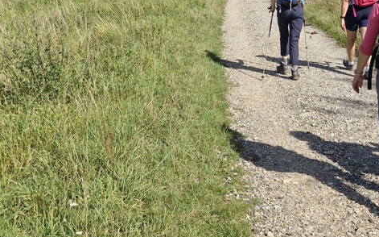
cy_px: -9
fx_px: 547
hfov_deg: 37.9
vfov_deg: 23.2
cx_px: 243
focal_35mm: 53
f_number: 1.8
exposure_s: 1/1632
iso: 50
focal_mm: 5.54
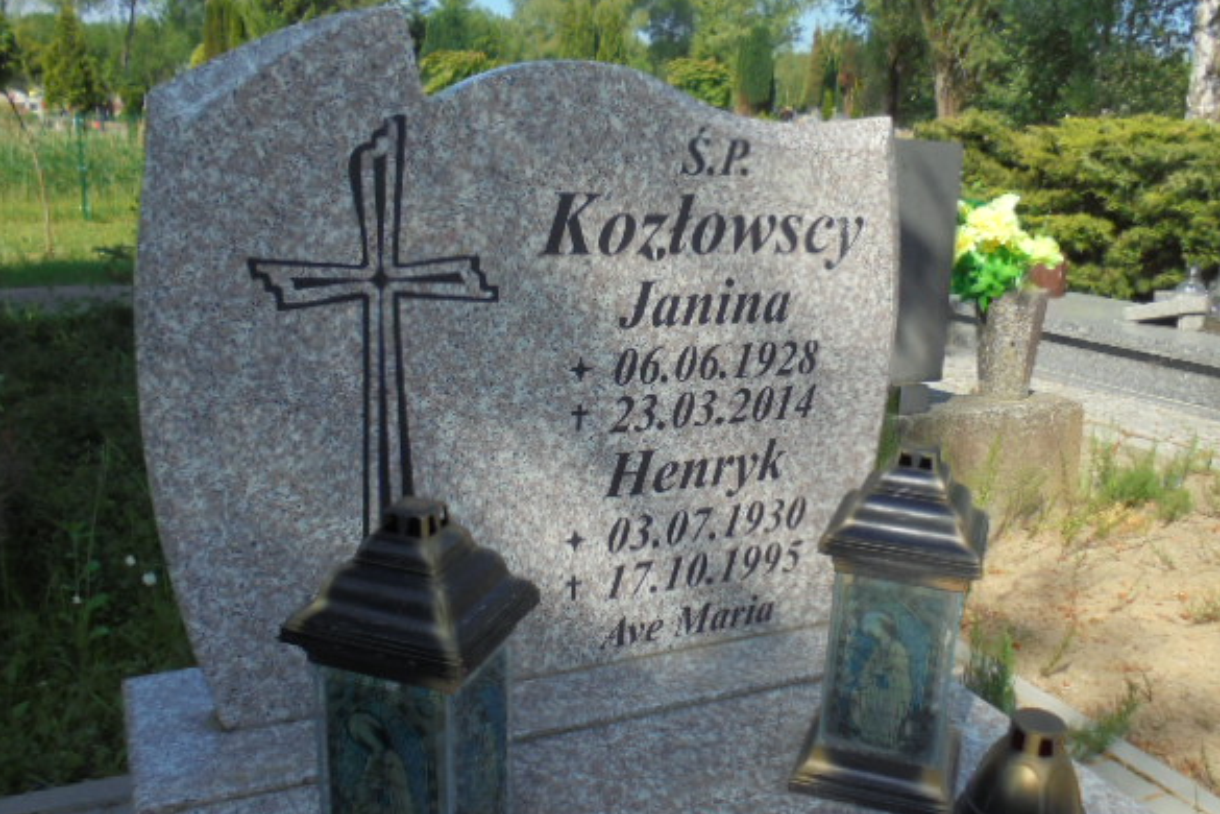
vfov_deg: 40.0
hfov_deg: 57.2
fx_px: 1118
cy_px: 403
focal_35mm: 33
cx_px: 621
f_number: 3.7
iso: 100
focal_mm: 5.3
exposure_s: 1/640
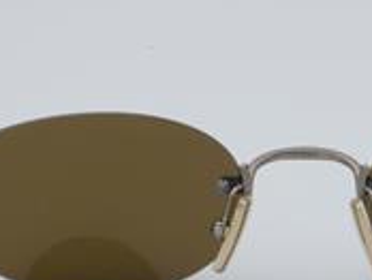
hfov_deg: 10.8
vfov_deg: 8.2
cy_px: 207
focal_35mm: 182
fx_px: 1960
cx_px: 308
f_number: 32
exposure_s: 1/4
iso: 100
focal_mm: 55
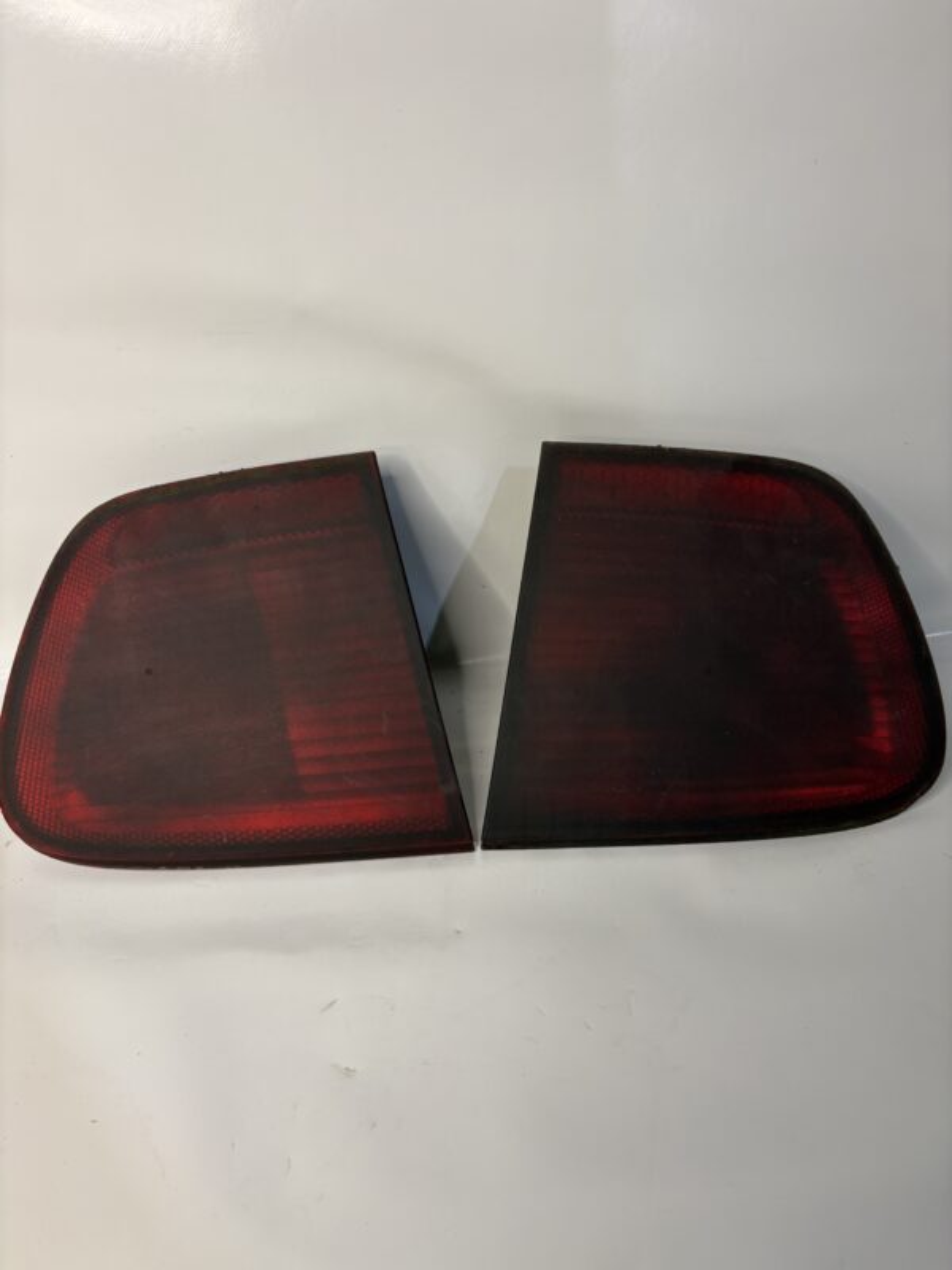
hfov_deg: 53.1
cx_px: 476
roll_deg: +3.5
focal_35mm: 26
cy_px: 635
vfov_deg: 67.3
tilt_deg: -38.0
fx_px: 953
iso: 80
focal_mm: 5.96
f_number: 1.6
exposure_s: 1/50
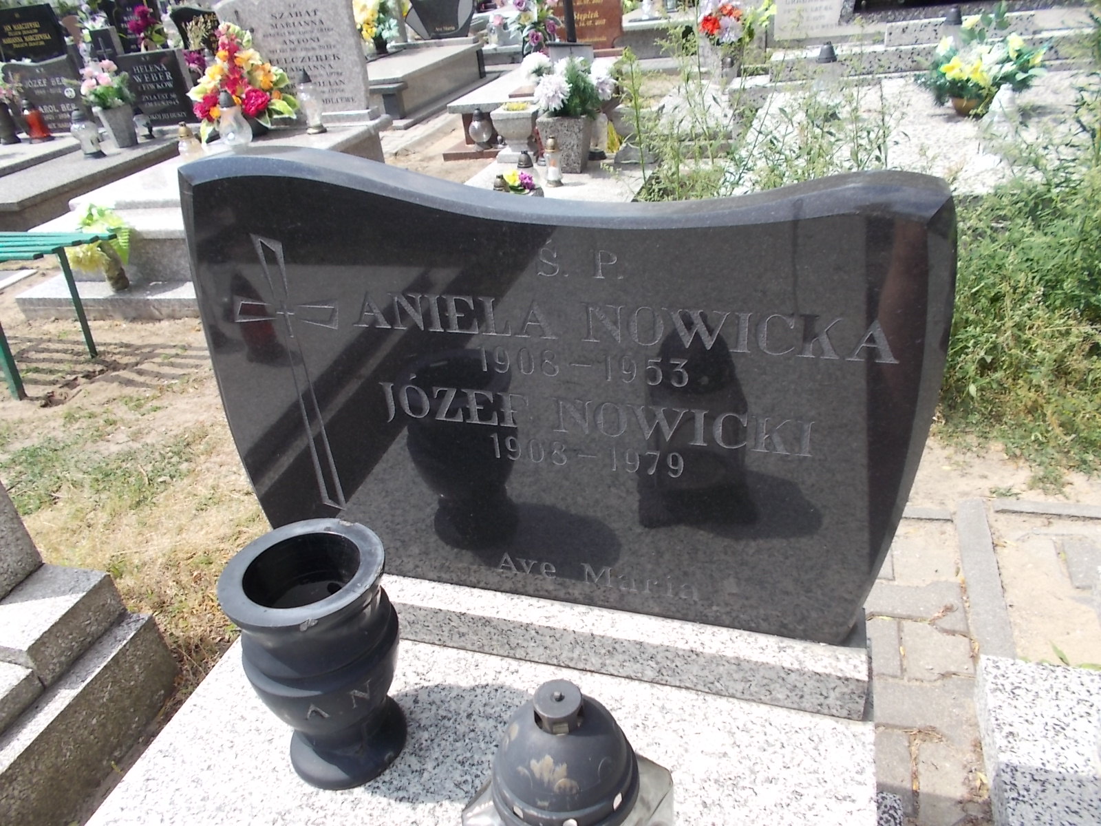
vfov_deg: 53.1
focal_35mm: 26
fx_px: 827
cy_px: 413
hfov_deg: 67.3
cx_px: 550
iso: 80
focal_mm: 4.6
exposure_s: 1/80
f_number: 8
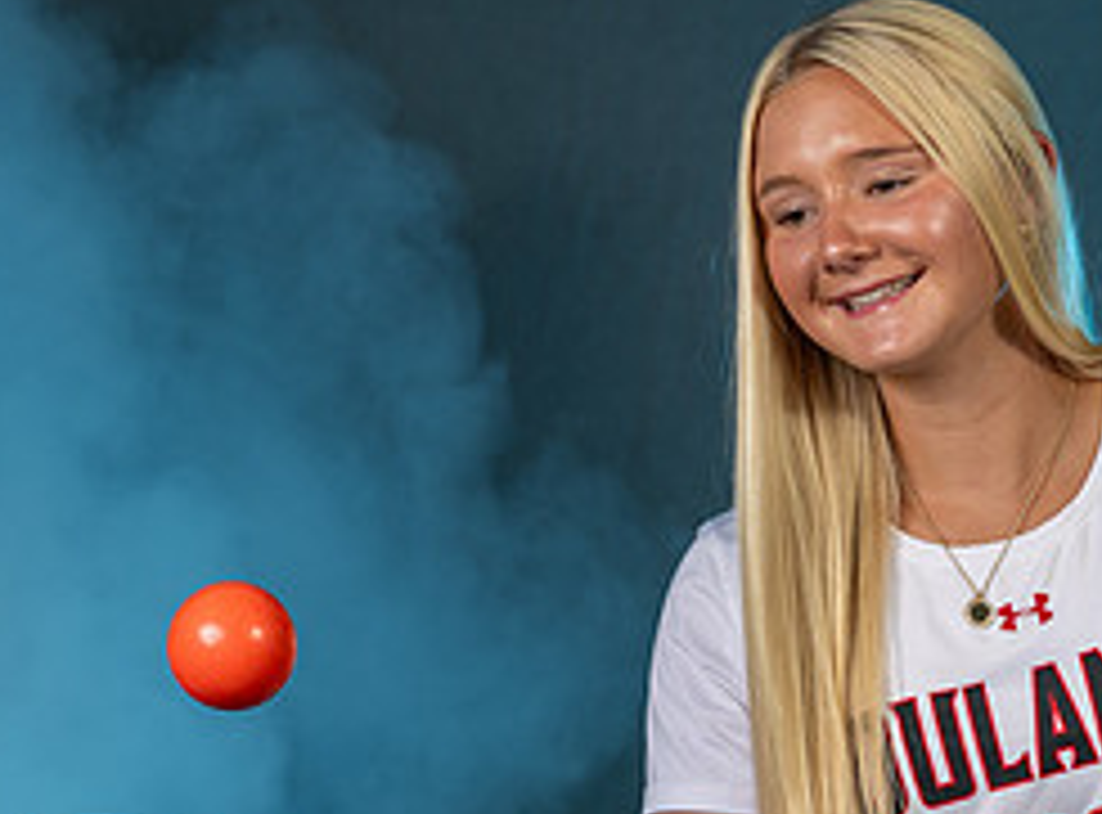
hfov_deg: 5.8
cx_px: 854
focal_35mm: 345
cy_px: 756
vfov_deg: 4.3
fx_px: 10924
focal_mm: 115
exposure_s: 1/200
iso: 80
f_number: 5.6
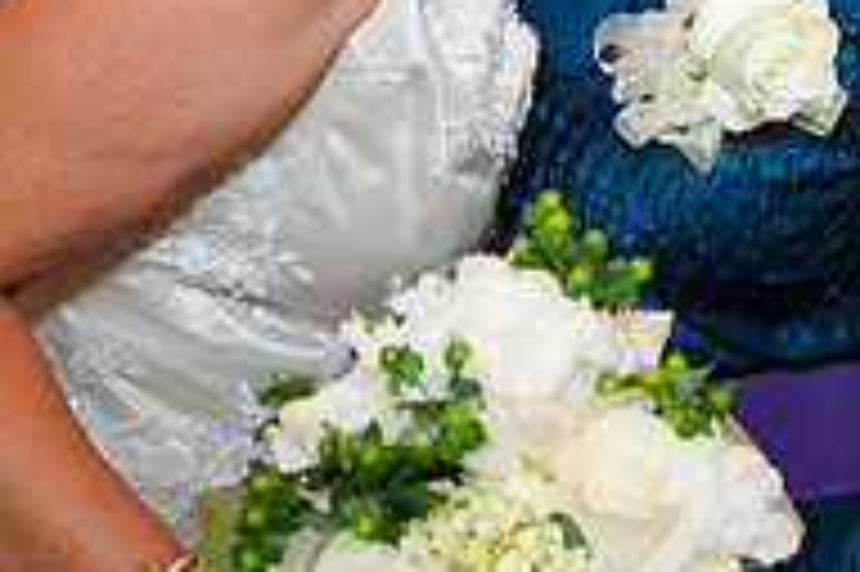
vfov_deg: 17.5
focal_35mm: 73
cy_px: -162
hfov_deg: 27.0
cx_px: 725
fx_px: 1742
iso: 1600
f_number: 4
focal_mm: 24
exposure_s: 1/80
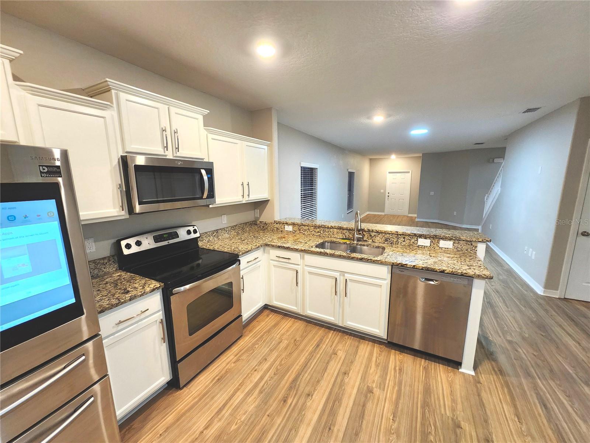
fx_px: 222
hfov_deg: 106.2
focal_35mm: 13
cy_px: 222
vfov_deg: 89.9
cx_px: 295
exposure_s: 1/60
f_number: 2.2
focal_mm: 1.74
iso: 320
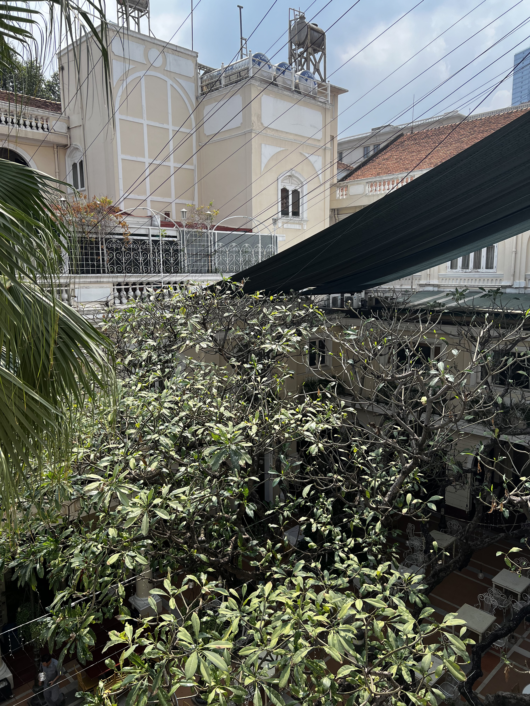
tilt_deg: -8.6
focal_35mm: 26
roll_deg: +0.0
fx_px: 531
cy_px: 353
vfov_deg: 67.3
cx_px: 265
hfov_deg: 53.1
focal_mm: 5.7
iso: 50
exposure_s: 1/2571
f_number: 1.5
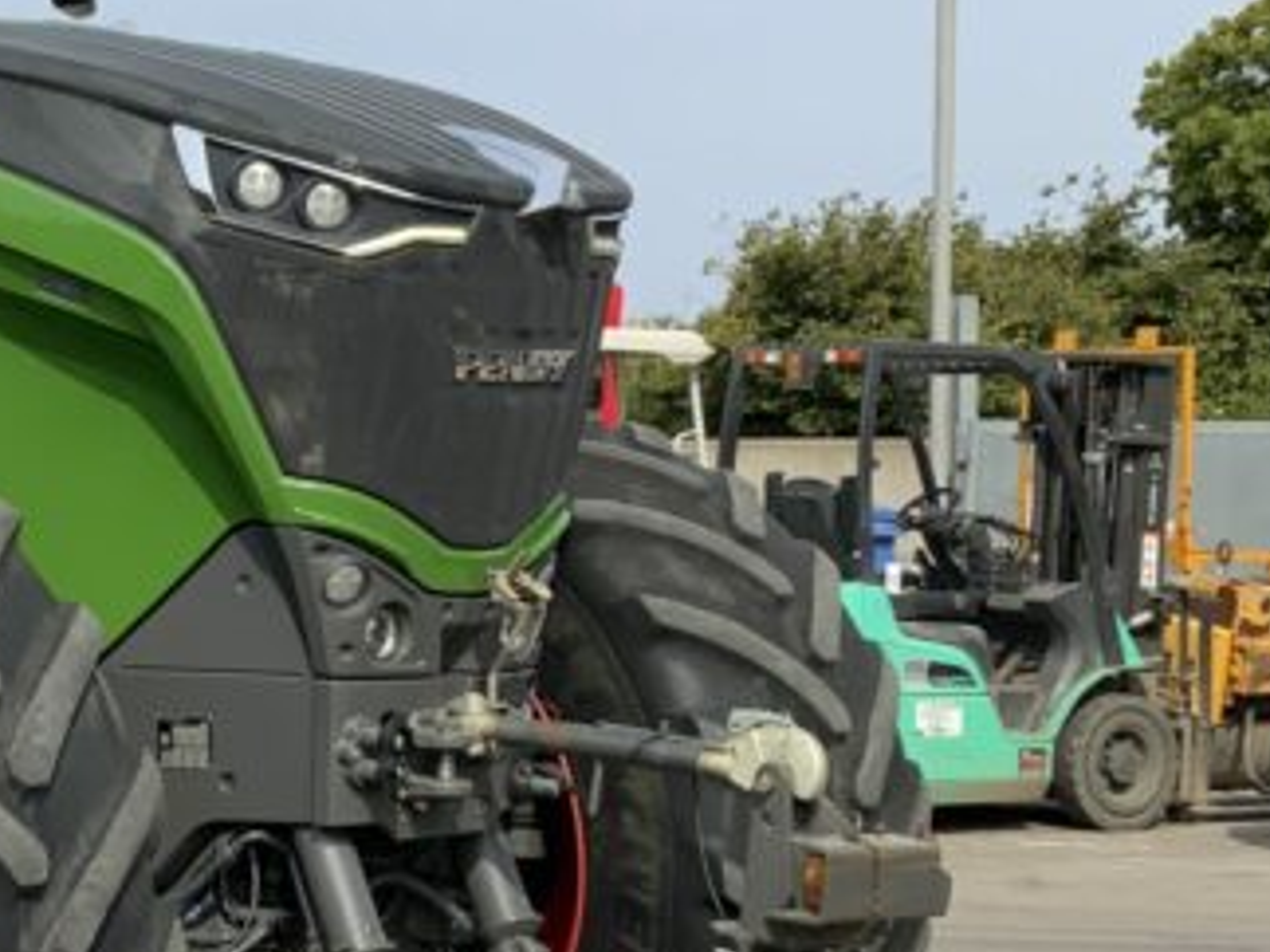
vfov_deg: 16.0
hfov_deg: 20.9
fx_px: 3374
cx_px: 138
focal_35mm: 92
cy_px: 539
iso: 16
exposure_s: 1/1848
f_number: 1.8
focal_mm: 3
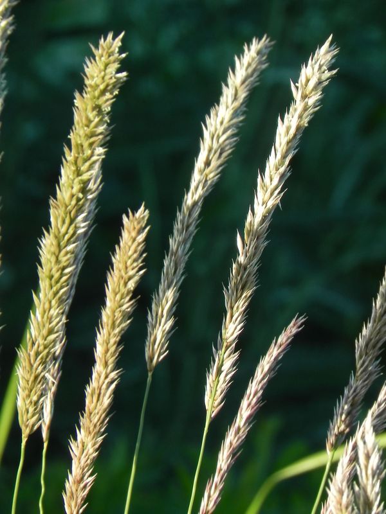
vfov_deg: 3.6
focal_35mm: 550
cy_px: 257
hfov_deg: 2.7
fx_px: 8177
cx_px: 193
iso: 160
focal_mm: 97.8
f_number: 8
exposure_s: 1/80
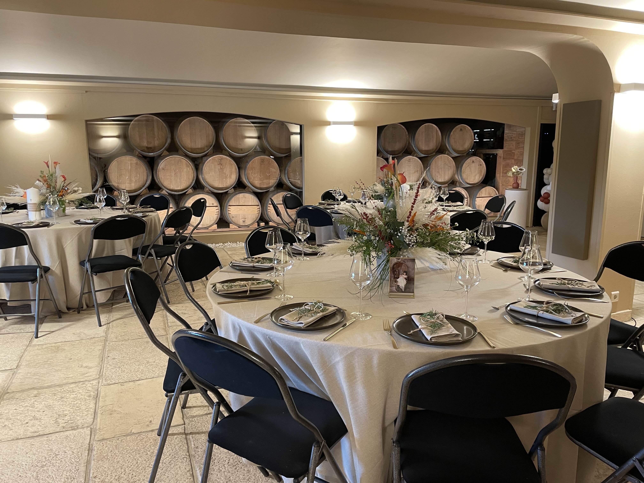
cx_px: 322
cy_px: 242
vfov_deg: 53.1
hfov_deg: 67.3
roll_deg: +0.4
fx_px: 484
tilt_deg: -10.3
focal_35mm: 26
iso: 200
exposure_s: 1/50
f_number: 1.6
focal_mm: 4.2
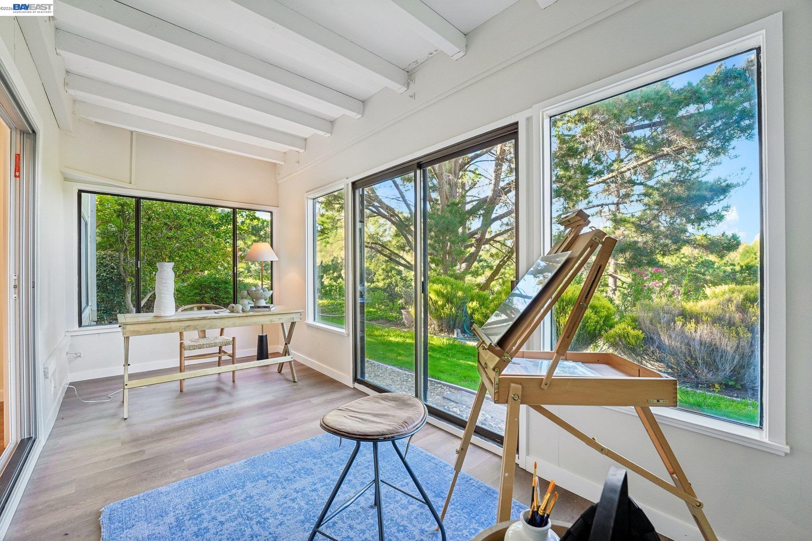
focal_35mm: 15
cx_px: 406
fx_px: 329
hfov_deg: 101.9
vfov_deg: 78.8
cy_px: 270
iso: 640
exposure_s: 1/20
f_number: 8
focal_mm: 14.6
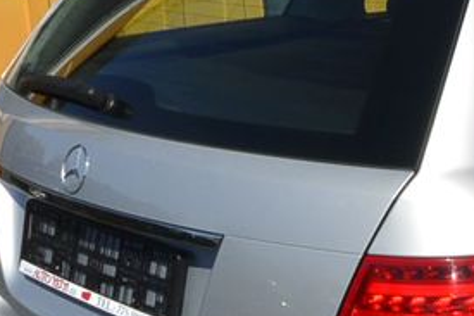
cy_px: 234
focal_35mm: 108
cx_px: 638
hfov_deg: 17.6
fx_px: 1421
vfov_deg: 12.6
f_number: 14
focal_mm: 11
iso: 160
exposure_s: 1/250
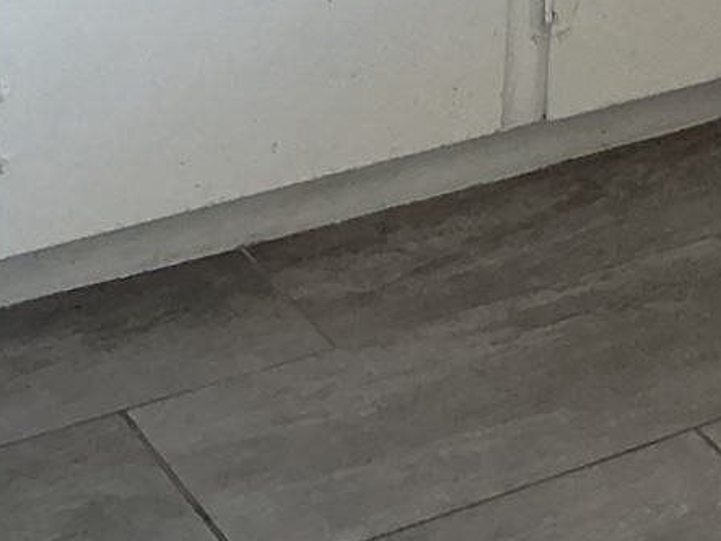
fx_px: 2790
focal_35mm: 134
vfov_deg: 10.0
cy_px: -642
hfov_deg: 13.2
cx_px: 1312
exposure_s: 1/60
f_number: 1.8
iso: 64
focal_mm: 3
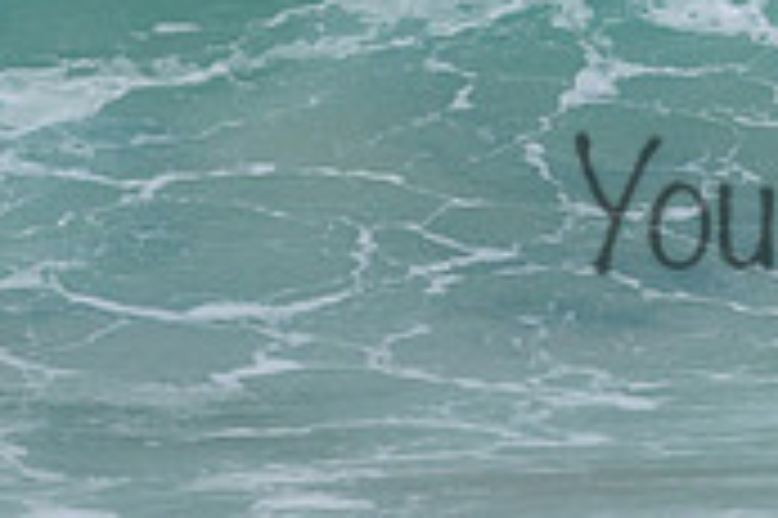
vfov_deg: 0.5
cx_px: 1039
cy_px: 164
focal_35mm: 2685
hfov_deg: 0.8
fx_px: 57970
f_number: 11
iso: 640
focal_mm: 800
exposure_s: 1/2000
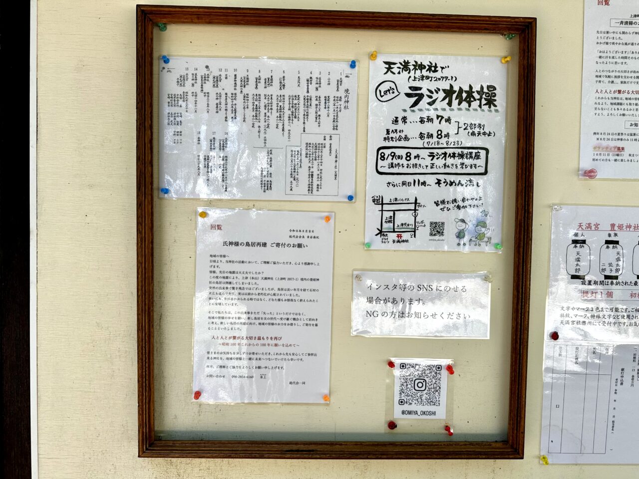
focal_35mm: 24
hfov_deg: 71.6
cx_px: 320
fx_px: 443
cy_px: 240
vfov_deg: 56.8
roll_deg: -1.1
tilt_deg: -1.2
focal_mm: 6.86
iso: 80
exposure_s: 1/642
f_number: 1.78
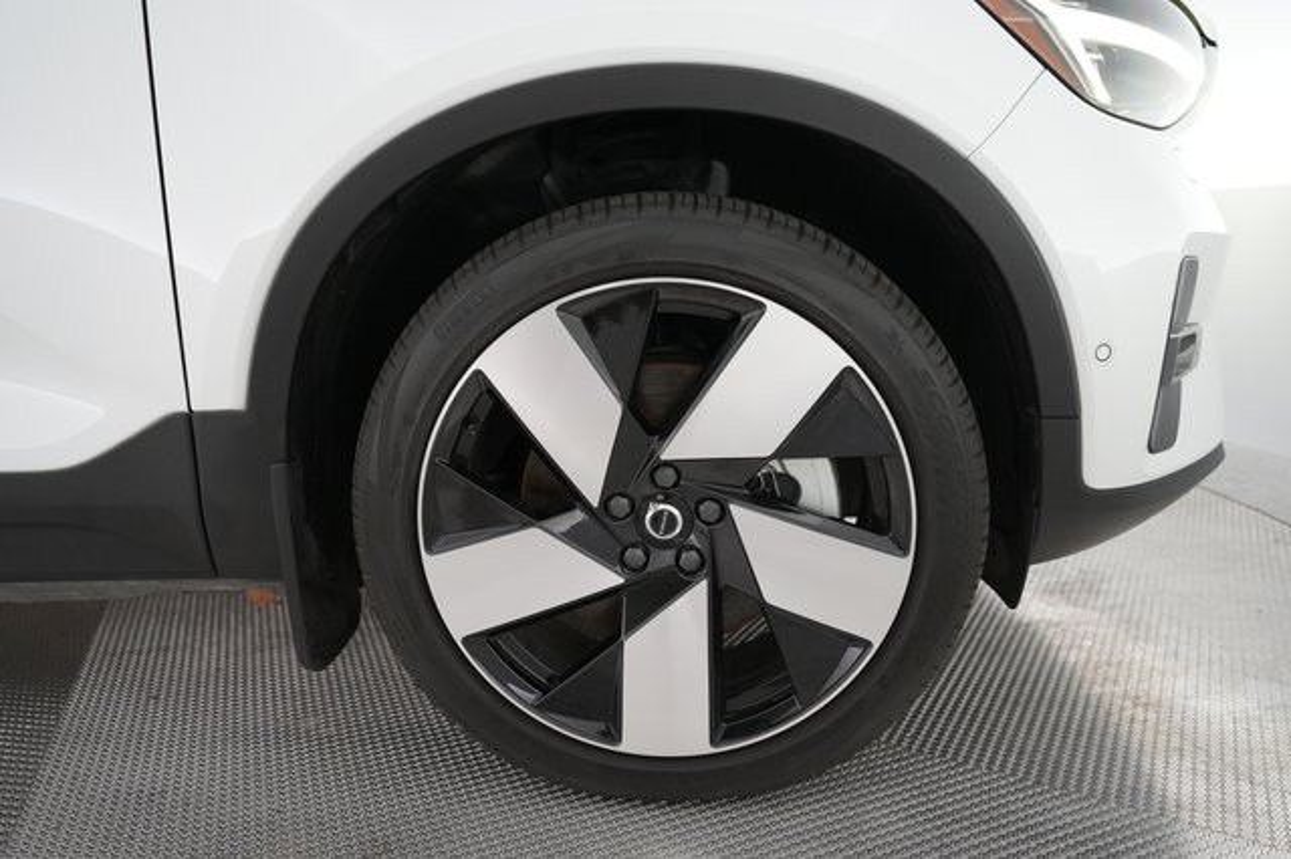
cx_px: 646
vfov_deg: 49.5
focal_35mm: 26
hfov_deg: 69.4
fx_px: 932
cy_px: 430
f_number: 2.8
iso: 1600
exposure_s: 1/160
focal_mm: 26
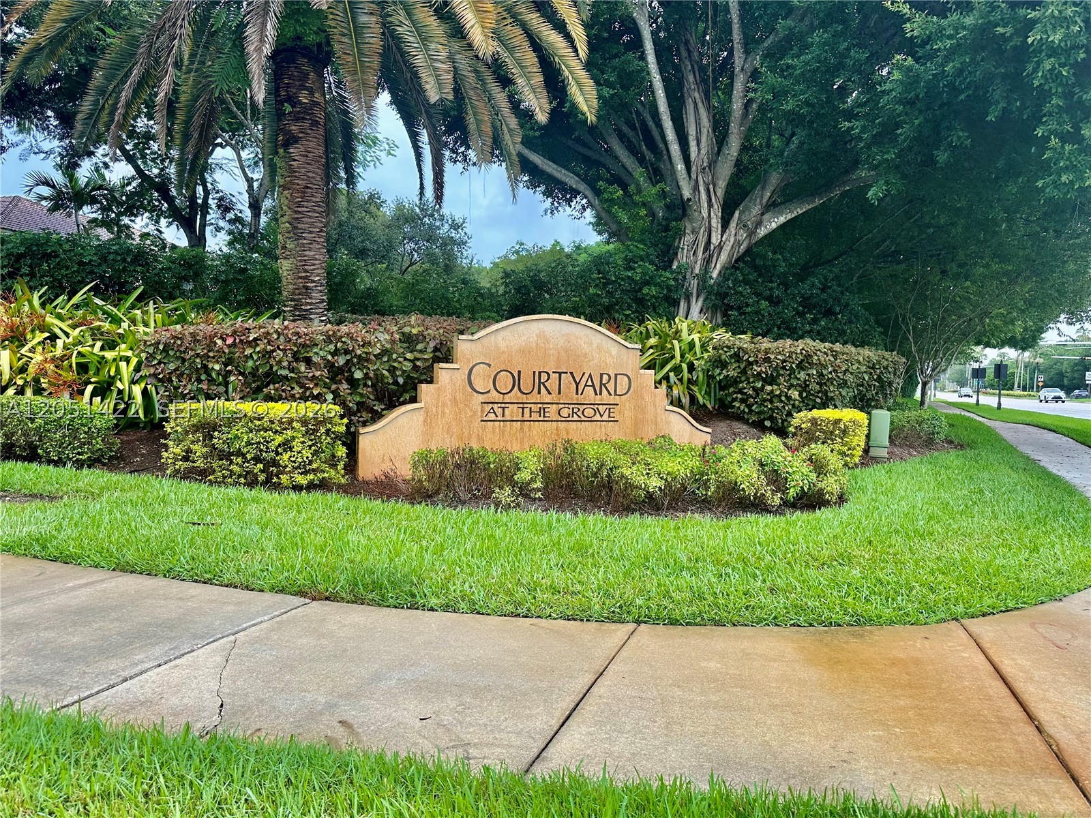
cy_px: 409
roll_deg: -1.9
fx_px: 756
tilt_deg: -2.1
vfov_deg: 56.8
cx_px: 546
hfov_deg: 71.6
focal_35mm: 24
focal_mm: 6.86
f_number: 1.78
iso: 80
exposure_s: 1/630
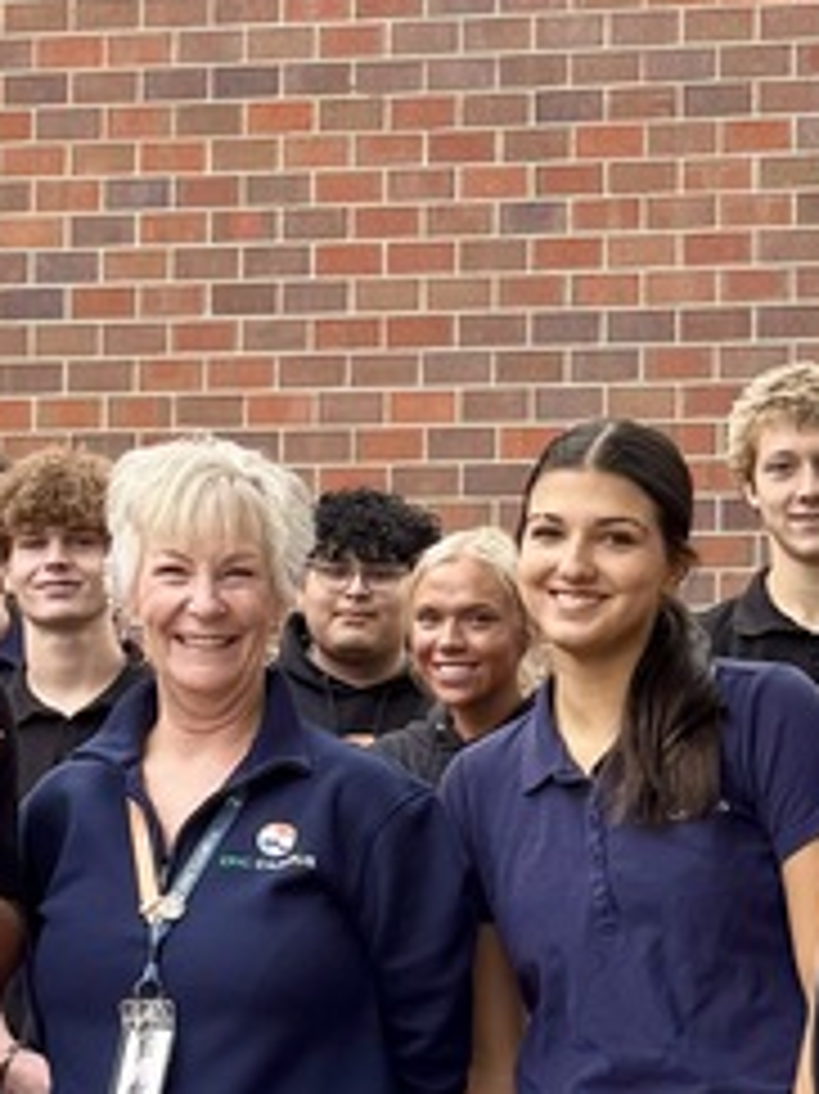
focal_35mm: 101
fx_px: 3189
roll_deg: -1.0
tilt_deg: +4.4
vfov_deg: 19.4
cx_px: 590
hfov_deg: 14.6
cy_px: 680
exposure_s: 1/217
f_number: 1.78
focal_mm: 6.76
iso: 64
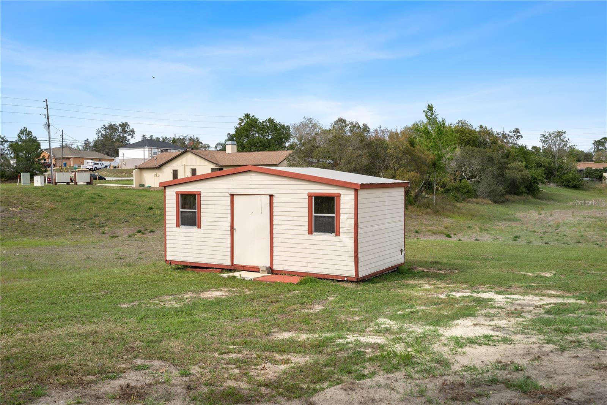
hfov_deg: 54.4
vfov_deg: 37.8
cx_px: 304
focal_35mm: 35
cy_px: 202
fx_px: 590
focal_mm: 35
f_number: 8
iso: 320
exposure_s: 1/800
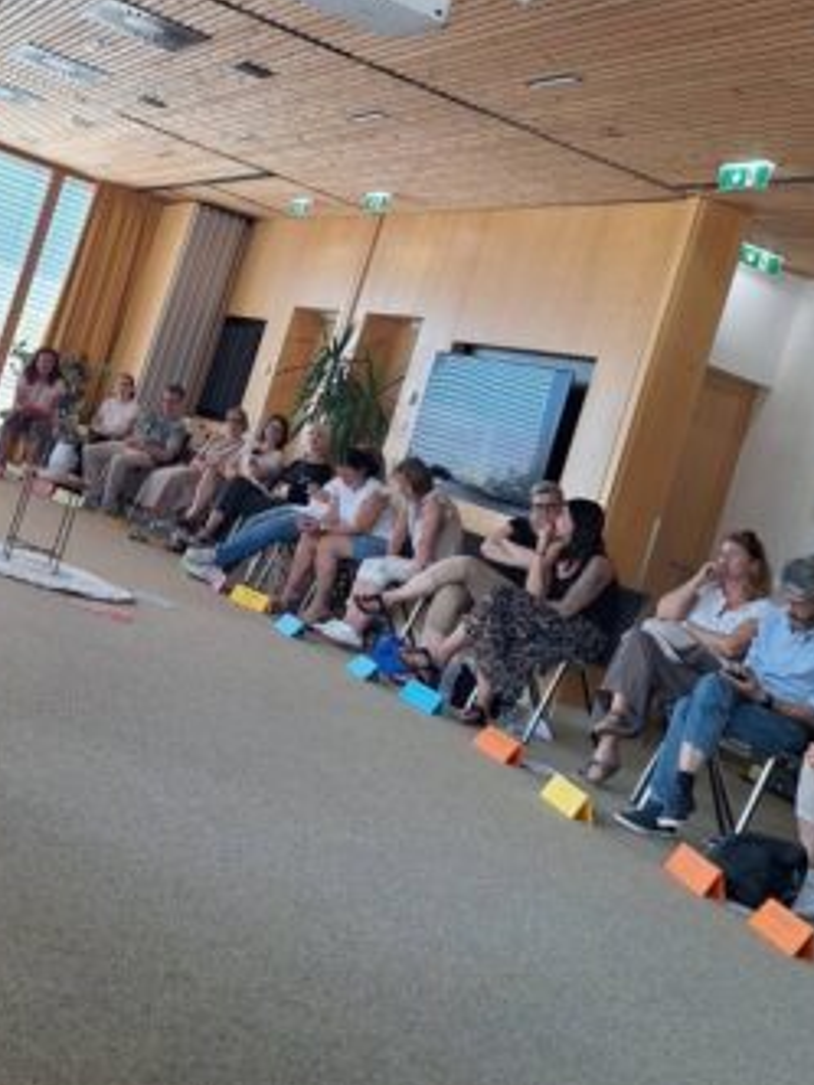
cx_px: 177
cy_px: 314
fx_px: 1411
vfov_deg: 41.2
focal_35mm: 45
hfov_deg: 31.4
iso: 50
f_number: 1.8
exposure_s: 1/100
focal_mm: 5.54
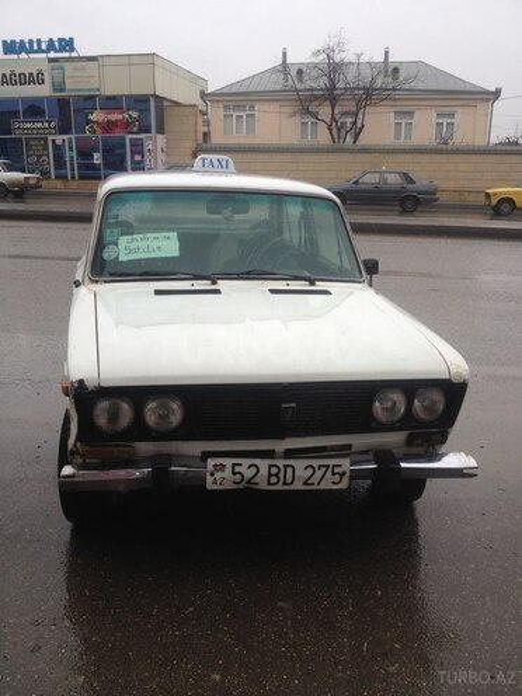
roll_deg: -0.1
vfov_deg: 52.6
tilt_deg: -18.2
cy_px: 348
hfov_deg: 40.7
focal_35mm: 35
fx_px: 704
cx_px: 261
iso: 50
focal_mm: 4.28
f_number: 2.4
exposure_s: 1/196
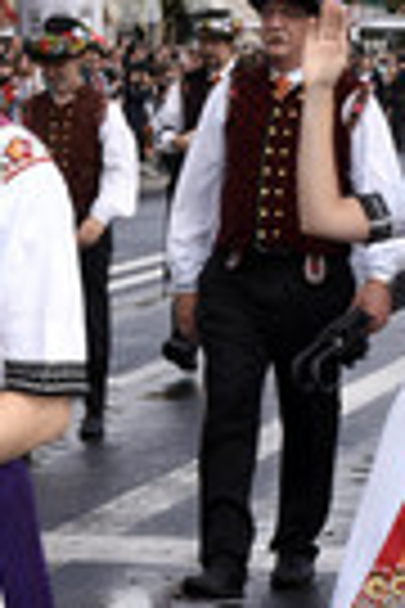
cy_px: 594
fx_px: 2852
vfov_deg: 12.0
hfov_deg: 8.0
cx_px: -94
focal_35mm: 169
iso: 160
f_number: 8
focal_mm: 38
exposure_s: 1/160
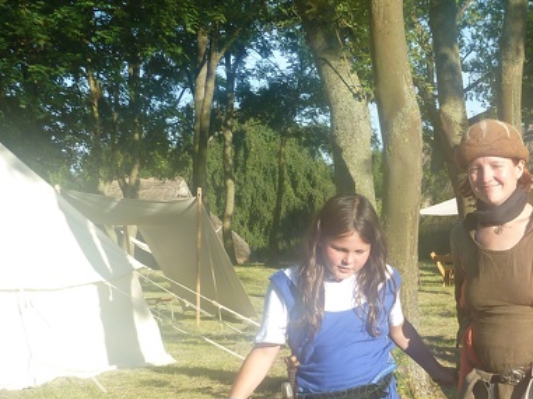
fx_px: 1184
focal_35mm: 77
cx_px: 526
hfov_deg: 24.3
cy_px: 351
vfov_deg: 18.8
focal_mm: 6.1
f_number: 4
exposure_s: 1/200
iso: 80
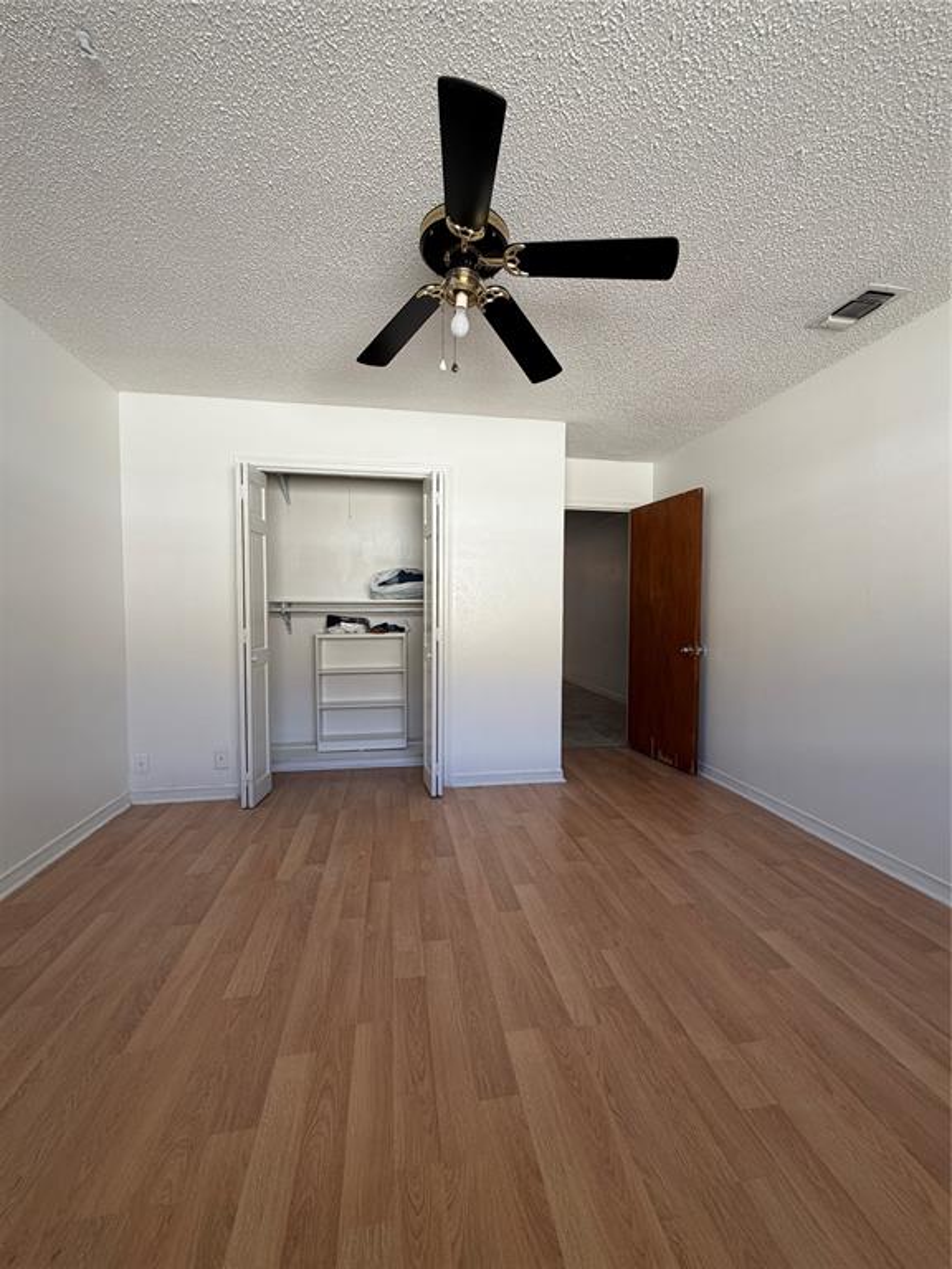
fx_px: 513
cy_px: 634
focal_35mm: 14
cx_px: 476
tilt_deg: -2.4
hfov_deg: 85.7
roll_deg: +1.1
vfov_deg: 102.1
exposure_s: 1/121
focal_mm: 2.22
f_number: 2.2
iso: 80
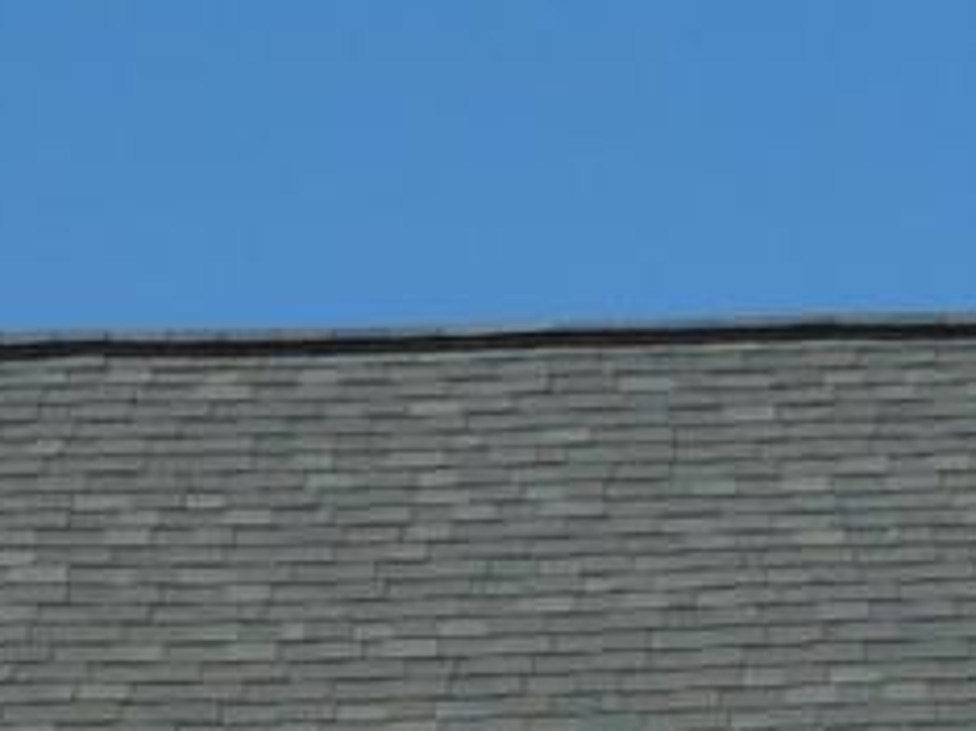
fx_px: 10624
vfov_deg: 3.8
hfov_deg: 5.2
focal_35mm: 377
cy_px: 2720
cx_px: -527
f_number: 18
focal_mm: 30
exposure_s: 1/160
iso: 200
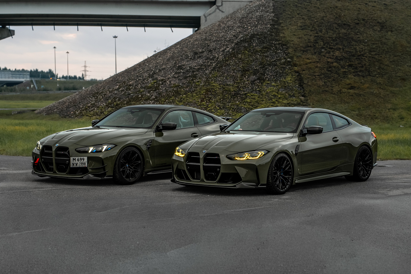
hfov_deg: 28.5
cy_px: 139
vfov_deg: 19.2
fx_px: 811
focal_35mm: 71
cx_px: 206
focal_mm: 70
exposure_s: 1/100
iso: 500
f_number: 4.5
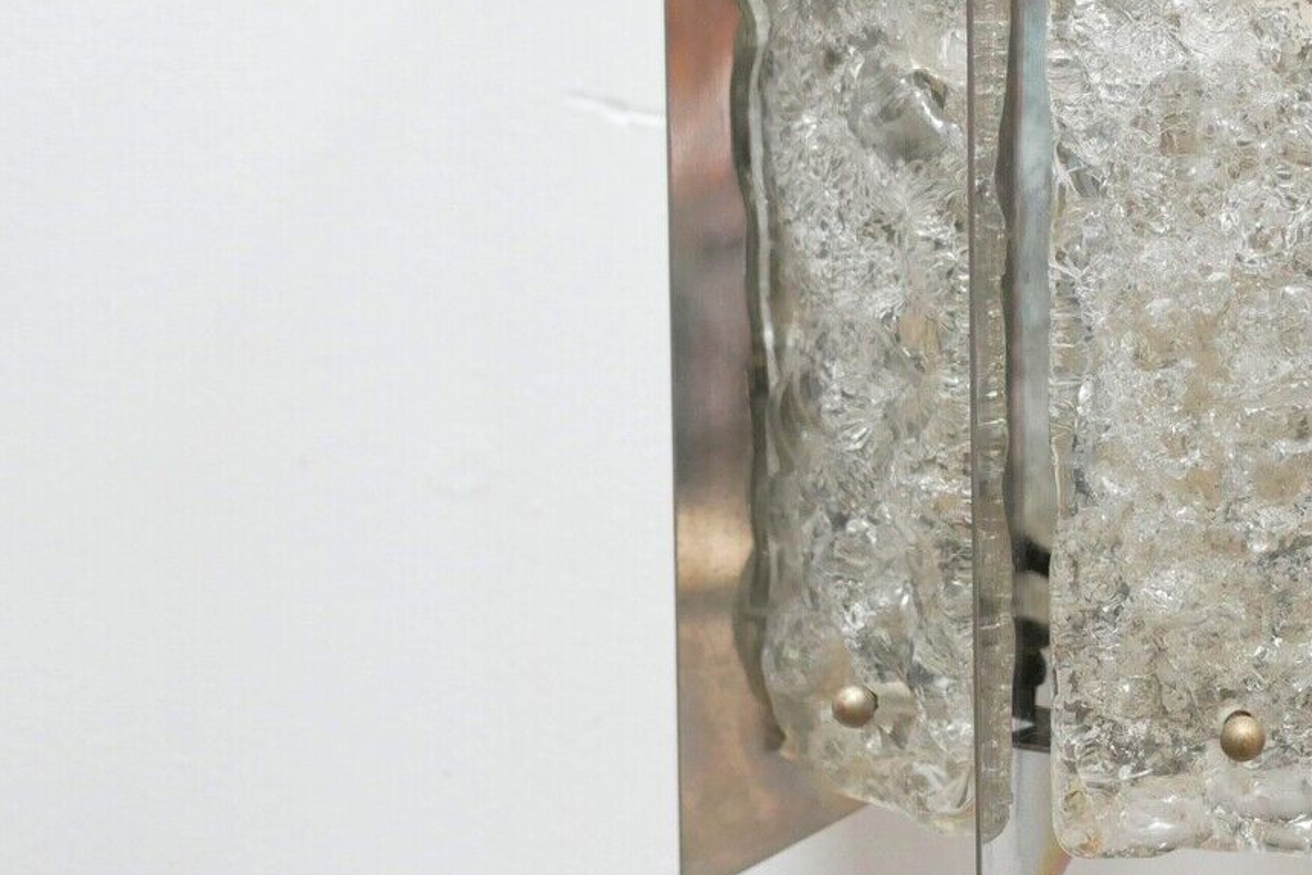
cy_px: 14
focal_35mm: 97
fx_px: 3535
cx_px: 1206
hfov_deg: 20.6
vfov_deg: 13.9
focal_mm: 20
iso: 1000
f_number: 1.7
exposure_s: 1/60
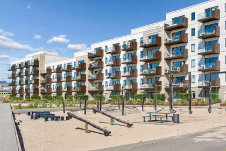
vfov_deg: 31.9
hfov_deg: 46.4
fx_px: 264
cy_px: 76
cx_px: 113
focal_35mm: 42
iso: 400
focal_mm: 42
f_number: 9
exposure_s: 1/800
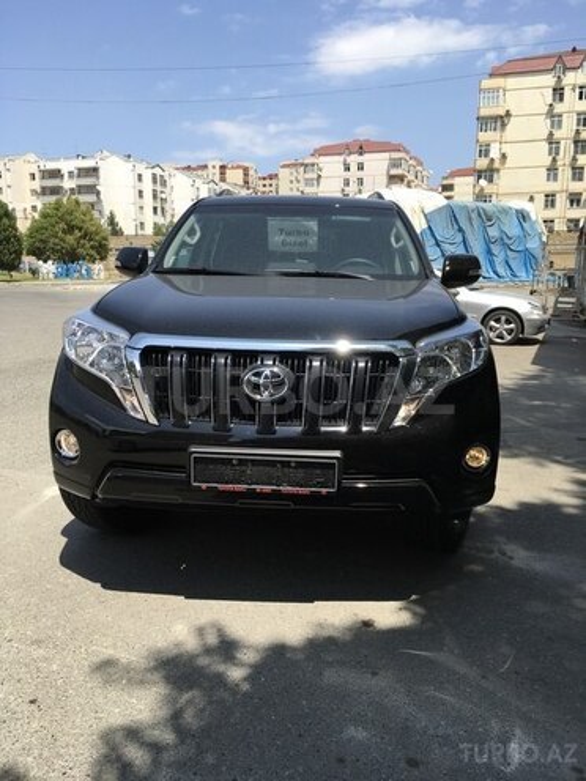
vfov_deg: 61.7
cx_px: 293
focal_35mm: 29
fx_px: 655
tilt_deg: -10.6
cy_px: 390
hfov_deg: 48.2
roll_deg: +0.8
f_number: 2.2
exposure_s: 1/1399
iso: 25
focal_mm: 4.15
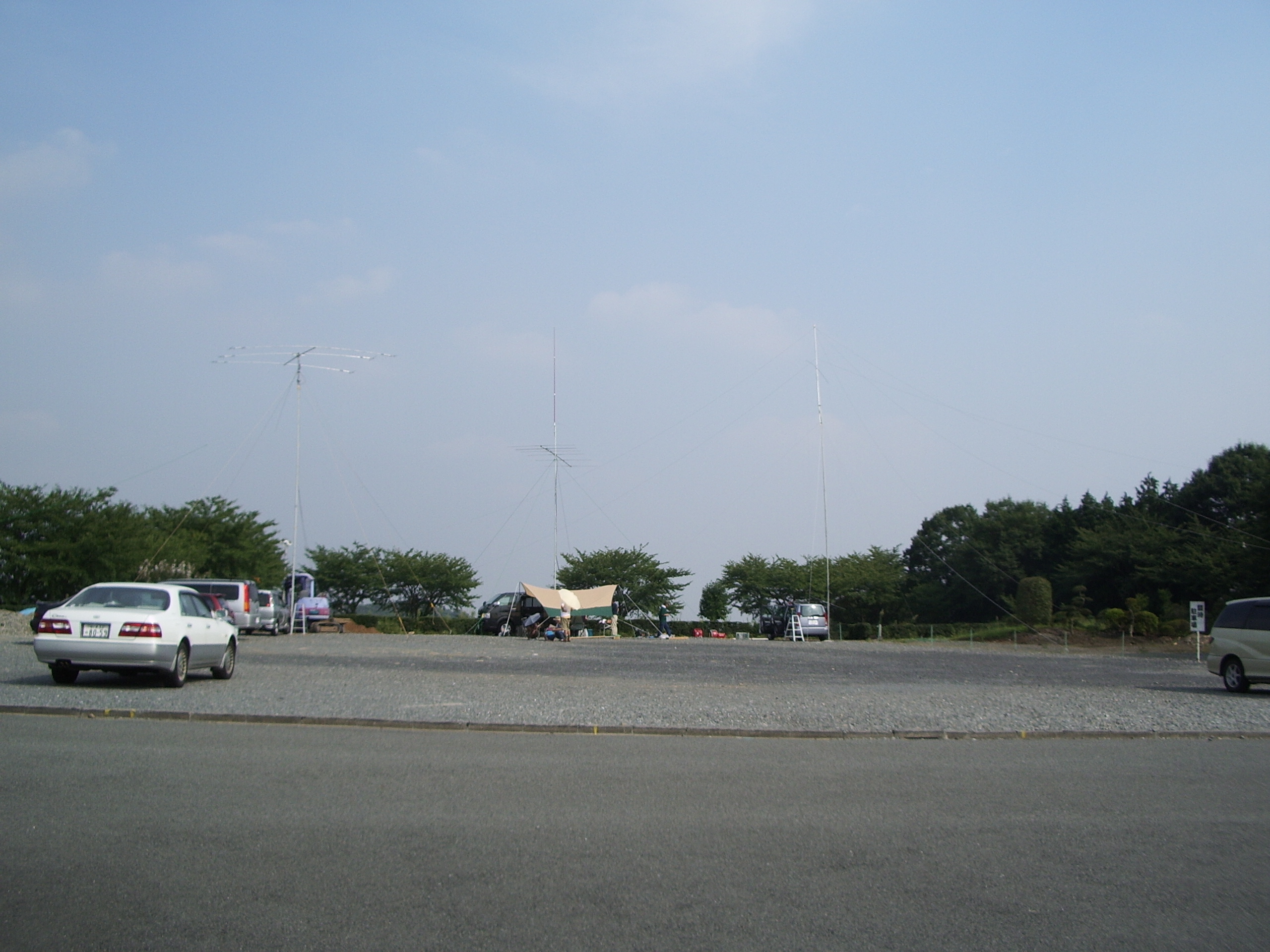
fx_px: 1284
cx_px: 635
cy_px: 476
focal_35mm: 35
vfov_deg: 40.7
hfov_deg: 52.6
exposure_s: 1/400
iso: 50
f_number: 4.3
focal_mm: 5.8
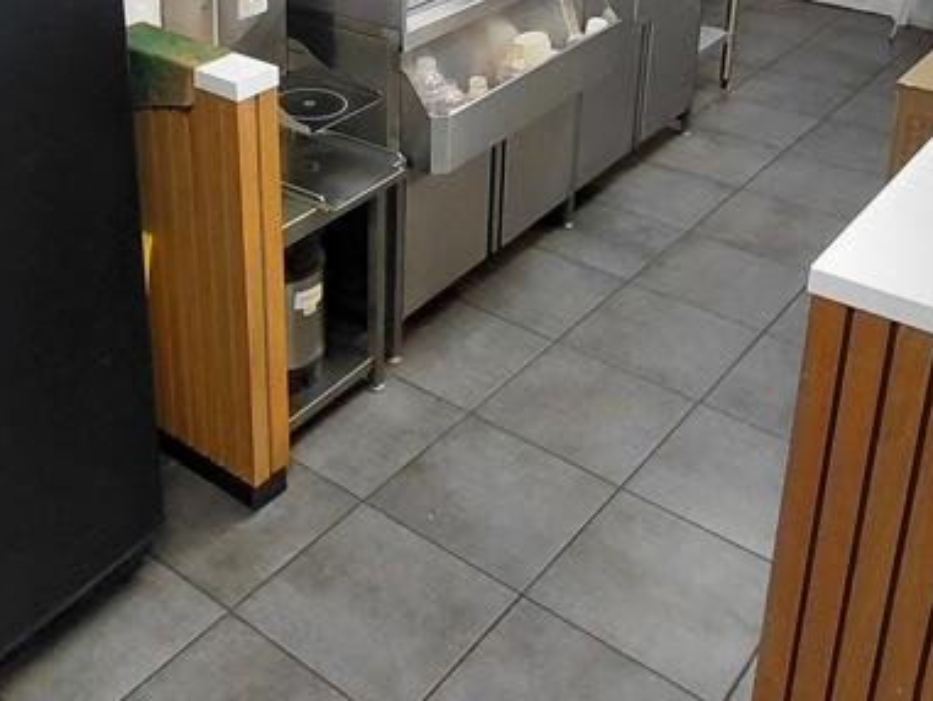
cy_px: 34
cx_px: 328
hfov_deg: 43.4
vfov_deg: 31.6
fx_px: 1159
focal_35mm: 43
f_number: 2.2
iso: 100
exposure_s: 1/60
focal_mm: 1.64
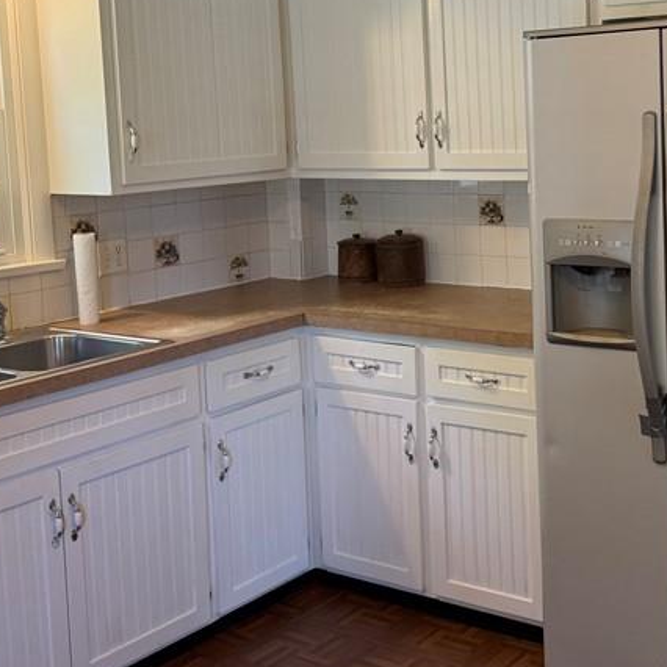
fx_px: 1112
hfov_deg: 32.7
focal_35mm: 51
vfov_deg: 33.0
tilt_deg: -4.9
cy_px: 204
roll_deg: +2.2
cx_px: 503
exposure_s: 1/120
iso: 125
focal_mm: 6.76
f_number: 1.78
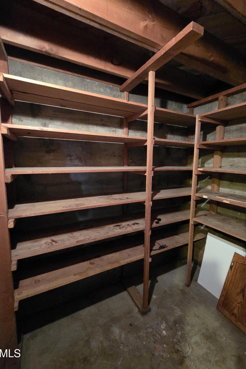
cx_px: 125
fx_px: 143
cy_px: 180
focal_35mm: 14
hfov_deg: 81.2
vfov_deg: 104.2
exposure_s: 1/24
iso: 1600
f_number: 2.2
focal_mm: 2.2
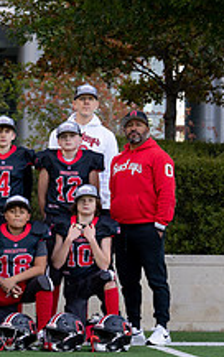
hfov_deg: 6.1
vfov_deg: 9.9
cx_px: -222
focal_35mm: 211
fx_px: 2057
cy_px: 206
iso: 250
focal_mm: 70
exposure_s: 1/500
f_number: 4.5
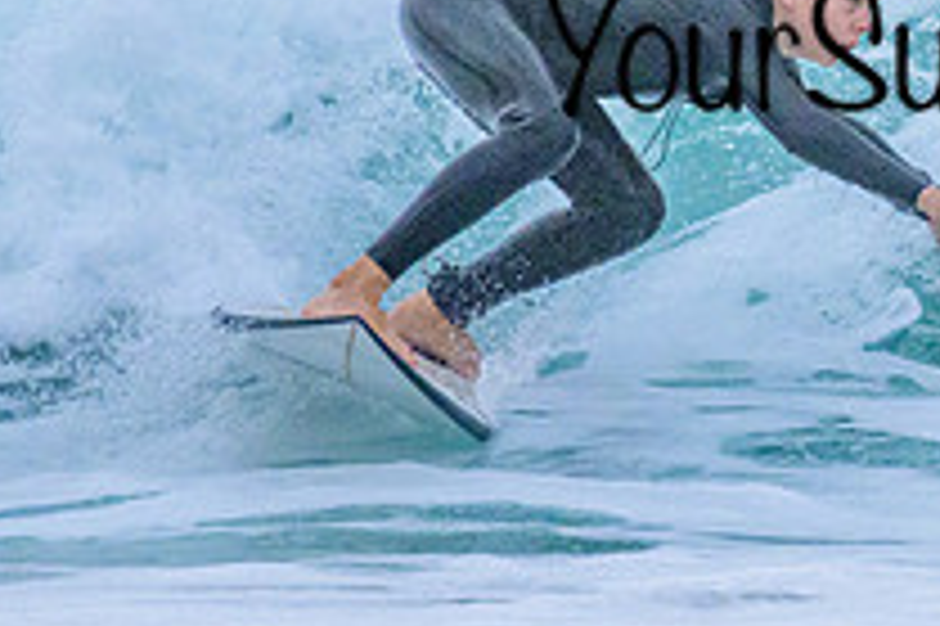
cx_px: 1175
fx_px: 69608
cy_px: 6
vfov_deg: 0.5
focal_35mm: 2668
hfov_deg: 0.8
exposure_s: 1/2000
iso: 2800
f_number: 11
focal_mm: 800
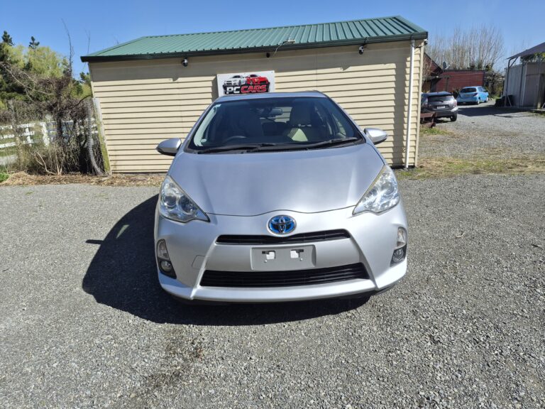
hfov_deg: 73.9
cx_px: 272
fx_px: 362
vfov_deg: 58.9
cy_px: 204
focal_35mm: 23
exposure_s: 1/7696
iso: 64
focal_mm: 5.4
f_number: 1.8
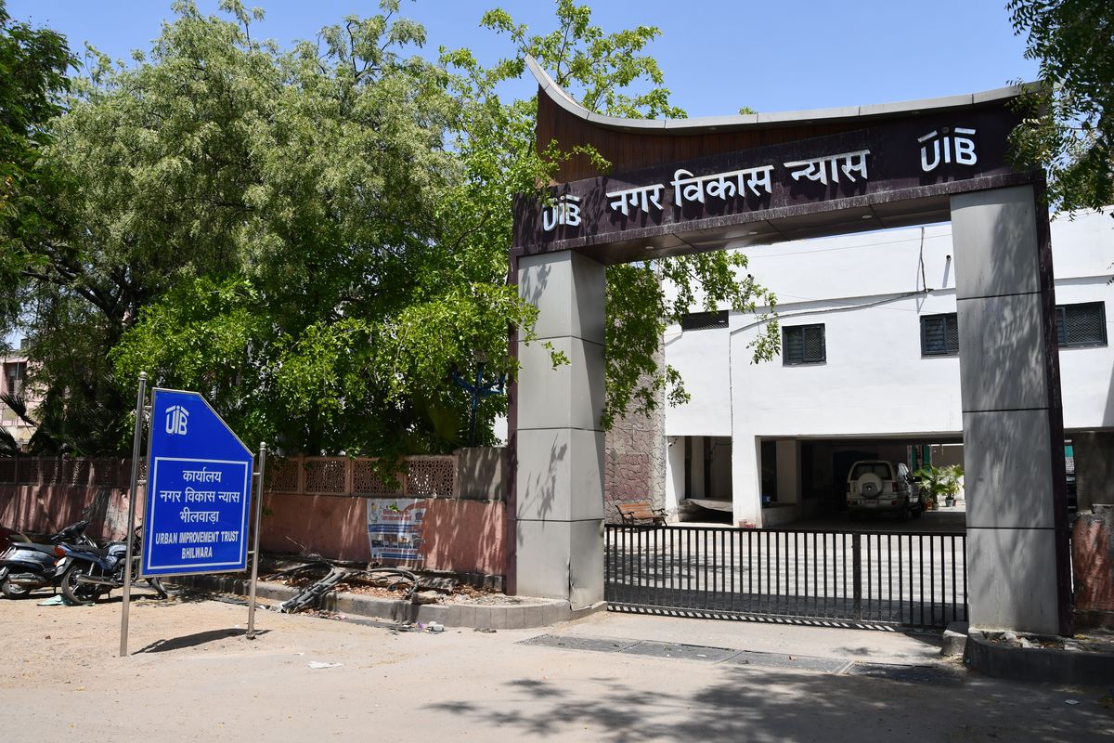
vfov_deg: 47.9
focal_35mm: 27
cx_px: 557
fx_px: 835
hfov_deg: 67.4
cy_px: 372
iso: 100
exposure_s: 1/320
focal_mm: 18
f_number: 9
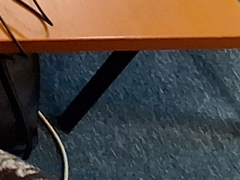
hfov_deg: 17.5
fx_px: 555
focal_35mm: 80
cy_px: -359
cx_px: -240
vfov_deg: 11.3
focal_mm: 1.74
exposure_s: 1/60
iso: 250
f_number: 2.2
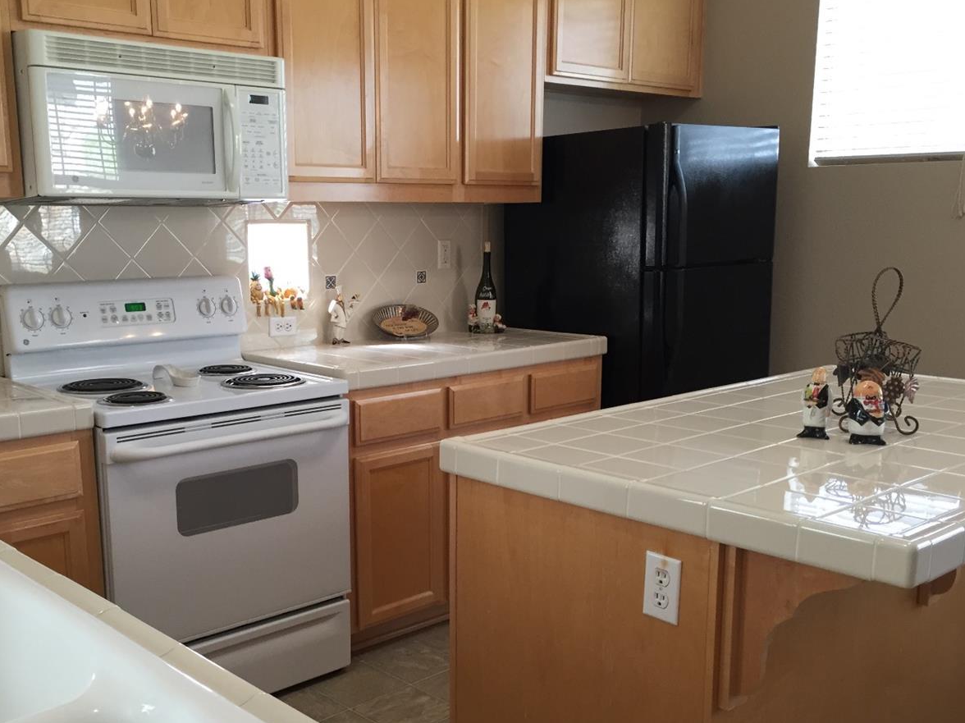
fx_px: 1031
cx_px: 404
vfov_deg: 38.5
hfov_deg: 49.9
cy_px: 432
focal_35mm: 37
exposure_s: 1/30
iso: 50
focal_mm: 4.15
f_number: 2.2
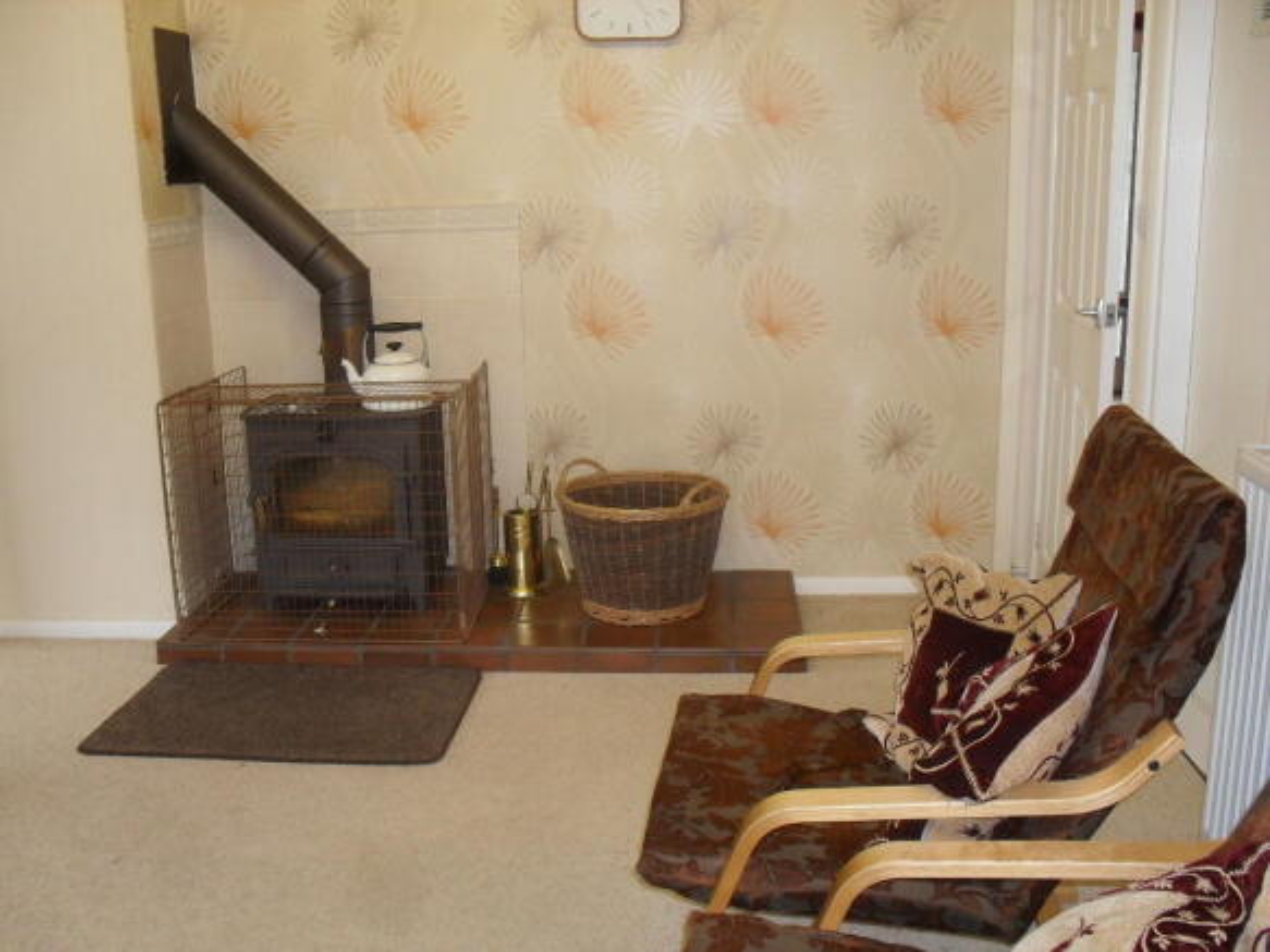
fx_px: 1284
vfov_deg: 40.7
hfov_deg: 52.6
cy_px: 476
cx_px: 635
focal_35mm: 35
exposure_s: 1/45
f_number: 3.2
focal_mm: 6.3
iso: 200
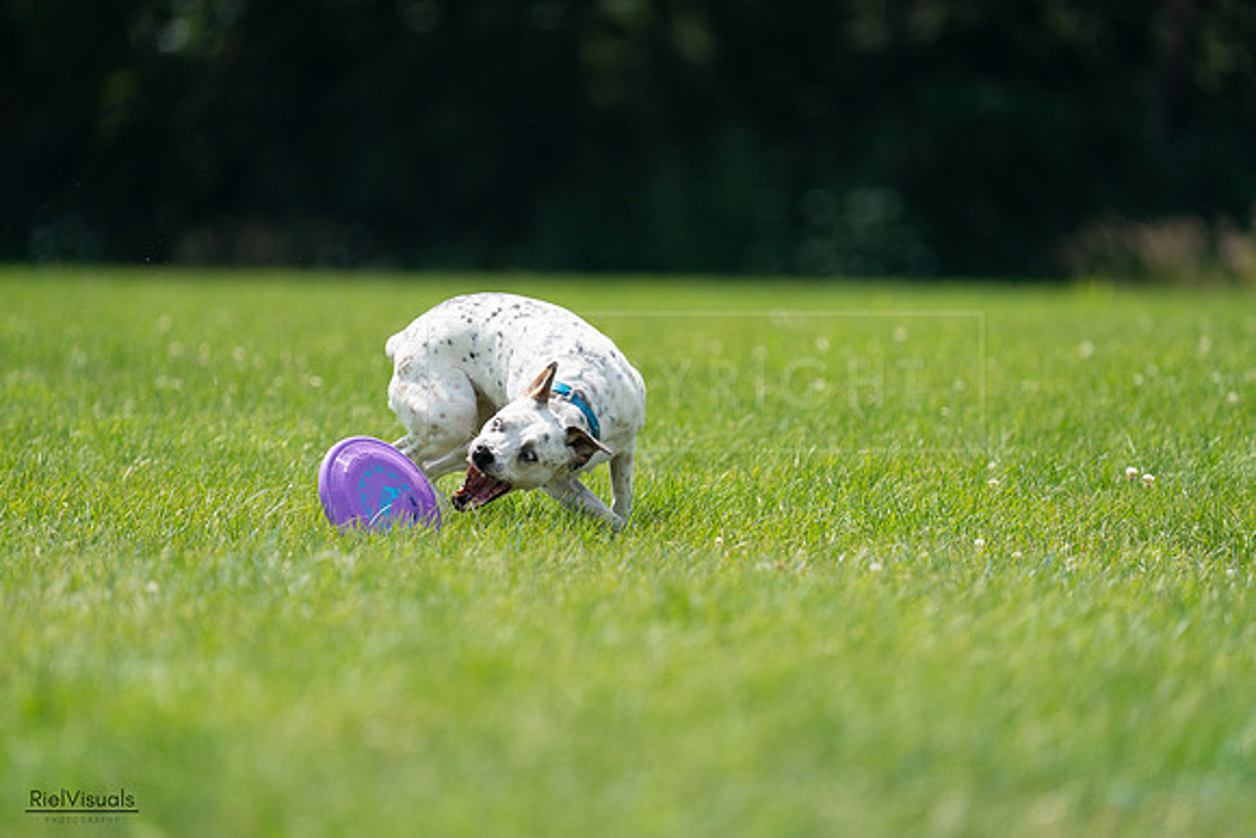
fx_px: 17448
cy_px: 419
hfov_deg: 4.1
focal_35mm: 500
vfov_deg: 2.8
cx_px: 628
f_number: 6.3
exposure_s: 1/4000
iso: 1000
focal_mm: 500
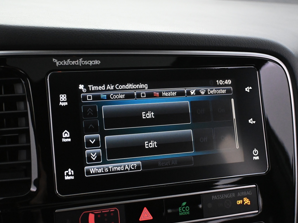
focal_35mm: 59
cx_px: 162
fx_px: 508
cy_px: 111
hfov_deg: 32.7
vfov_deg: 24.8
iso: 6400
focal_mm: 36
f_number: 5.3
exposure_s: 1/60
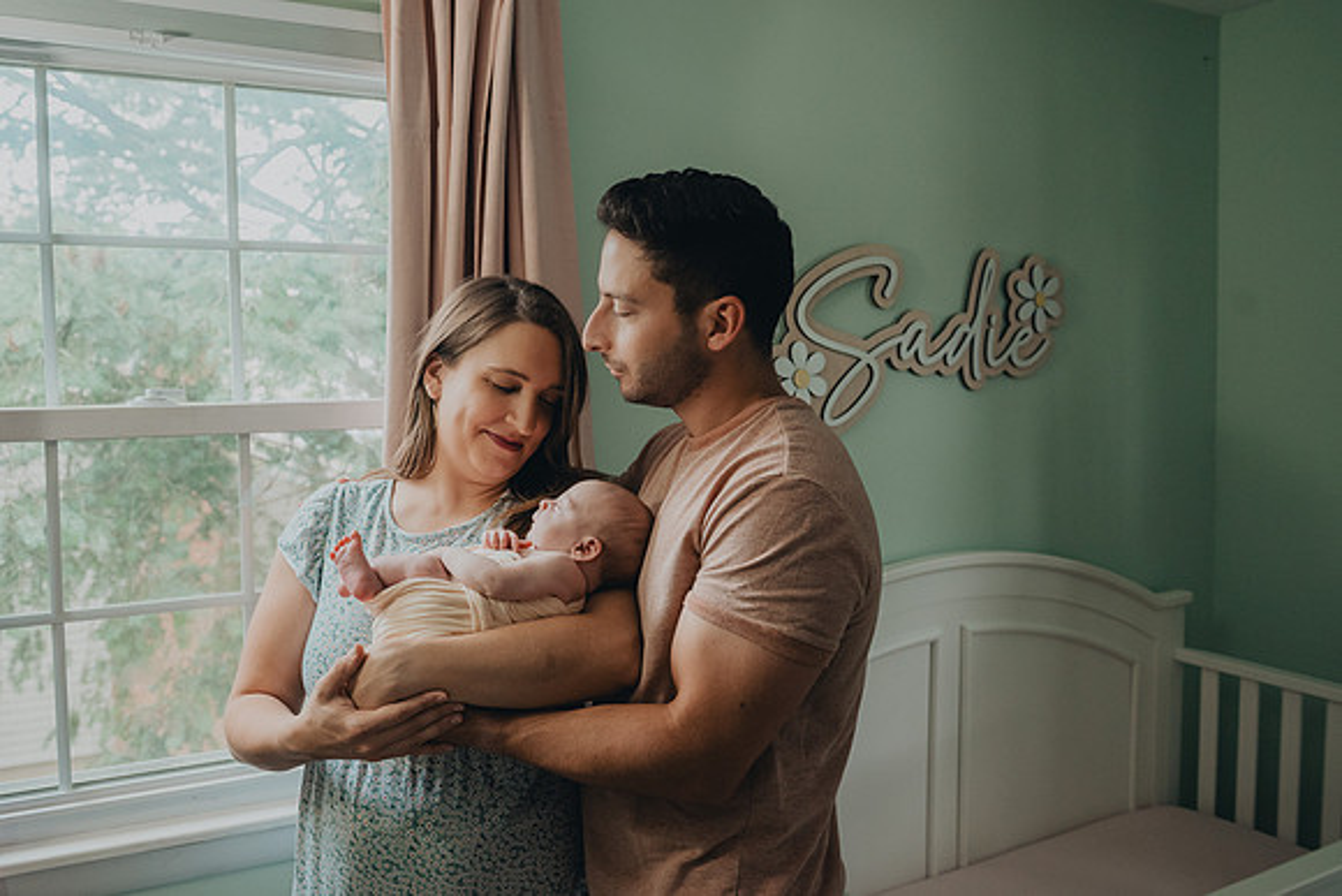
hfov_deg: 62.7
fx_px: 1099
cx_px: 617
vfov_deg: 44.3
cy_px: 419
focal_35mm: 29
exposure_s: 1/125
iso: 1250
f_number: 4
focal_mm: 27
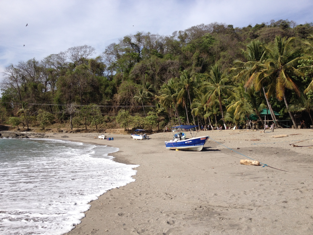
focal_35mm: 35
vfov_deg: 40.7
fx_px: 316
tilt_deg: -0.2
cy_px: 118
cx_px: 156
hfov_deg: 52.6
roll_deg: -2.4
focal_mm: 4.28
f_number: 2.4
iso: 50
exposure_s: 1/2045
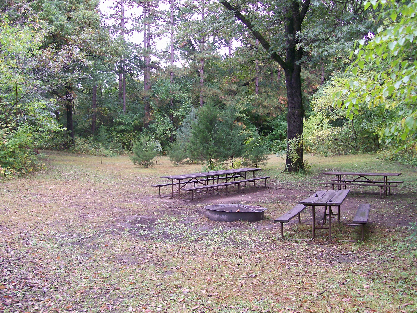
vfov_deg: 39.7
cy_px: 156
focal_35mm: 36
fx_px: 434
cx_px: 208
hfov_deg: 51.4
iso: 80
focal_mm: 6
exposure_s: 1/57.3
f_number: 2.7
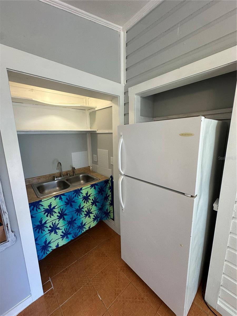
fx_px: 128
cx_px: 118
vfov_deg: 102.1
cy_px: 158
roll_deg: -1.2
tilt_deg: -9.0
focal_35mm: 14
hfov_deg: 85.7
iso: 125
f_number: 2.2
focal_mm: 2.22
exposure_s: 1/120
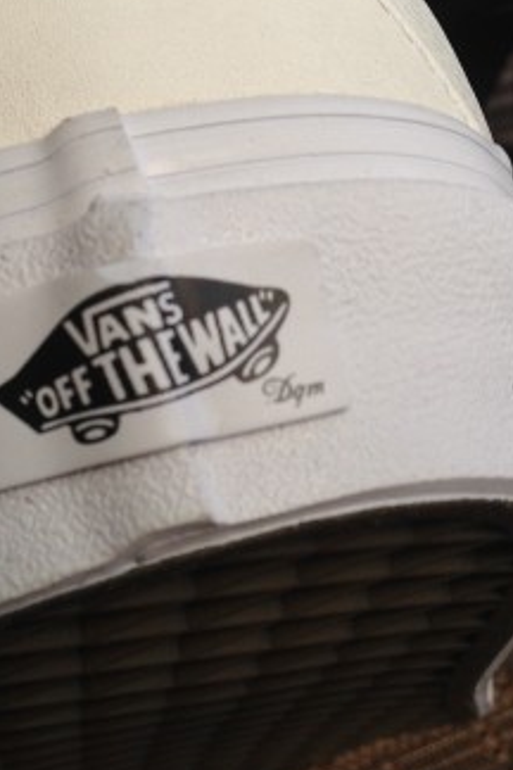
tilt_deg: -33.4
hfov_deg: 19.3
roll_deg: +5.1
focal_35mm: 70
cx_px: 133
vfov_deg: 28.6
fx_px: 1496
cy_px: 248
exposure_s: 1/1004
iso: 50
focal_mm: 4.12
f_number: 2.4
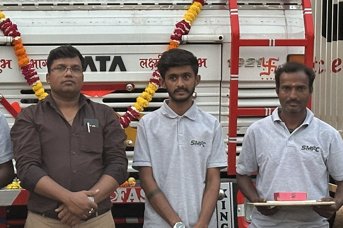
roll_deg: -0.4
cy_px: 49
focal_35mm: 142
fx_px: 1353
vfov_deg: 9.6
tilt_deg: +2.3
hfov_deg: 14.3
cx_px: 46
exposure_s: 1/40
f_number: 1.78
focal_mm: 6.86
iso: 320
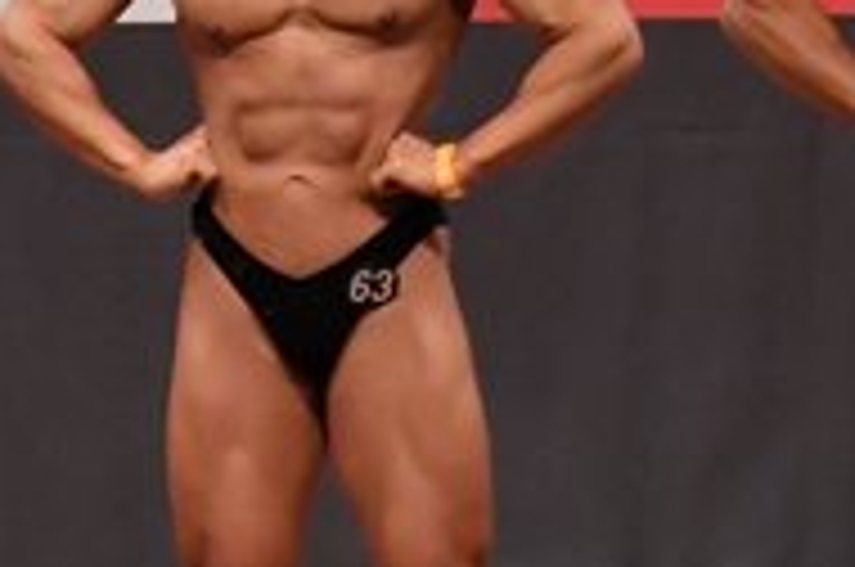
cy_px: 392
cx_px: -565
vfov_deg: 1.9
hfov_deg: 2.9
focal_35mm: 710
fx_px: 16834
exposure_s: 1/400
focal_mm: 116
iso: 6400
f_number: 5.6
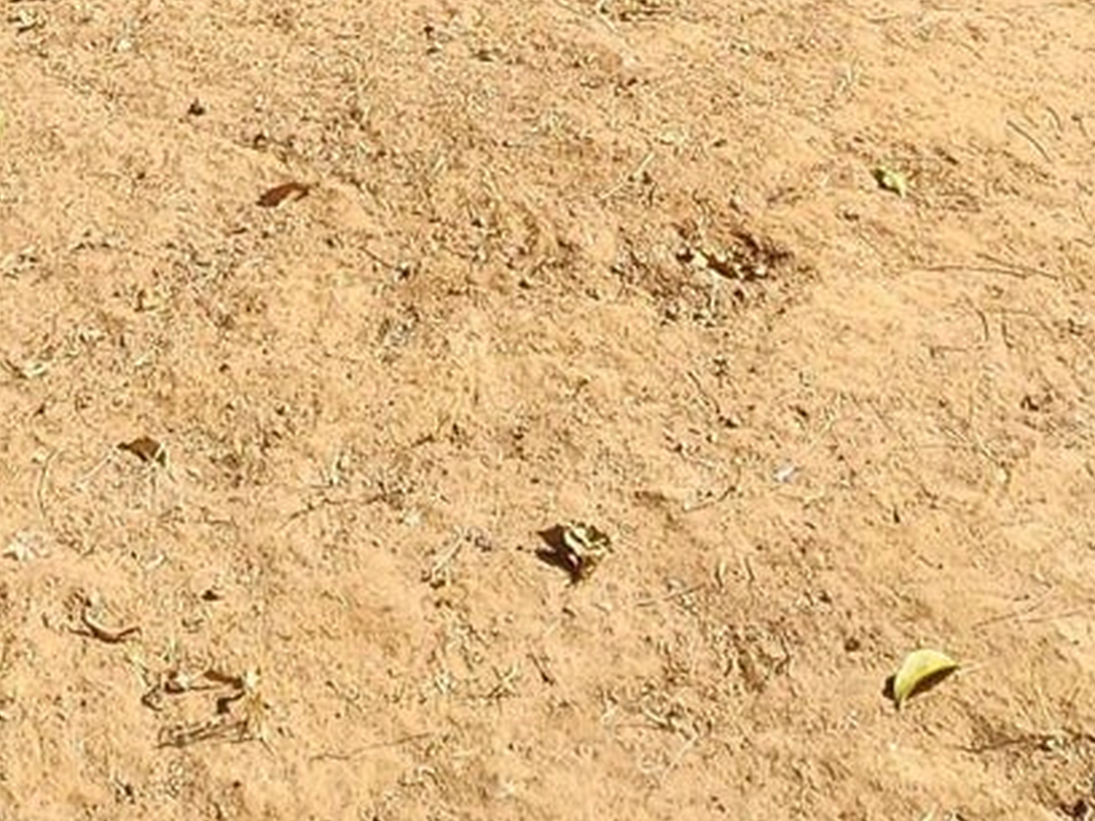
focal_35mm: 68
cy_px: -1020
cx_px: 240
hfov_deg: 28.0
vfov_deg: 15.2
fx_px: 2151
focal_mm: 2.2
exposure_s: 1/1013
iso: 50
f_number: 2.2
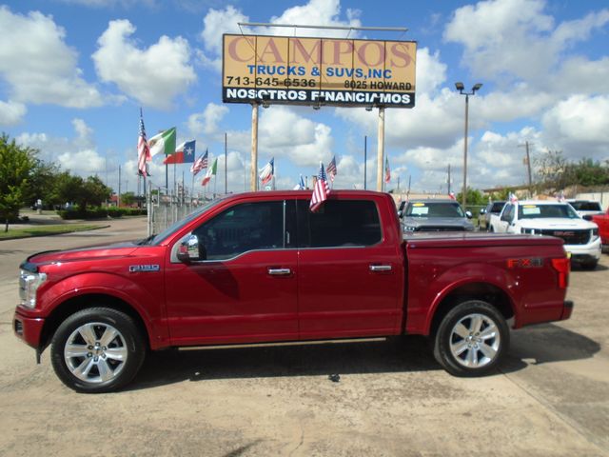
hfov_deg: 67.3
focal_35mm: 26
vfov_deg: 53.1
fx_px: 457
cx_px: 304
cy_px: 228
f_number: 8
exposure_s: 1/250
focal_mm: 4.6
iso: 100
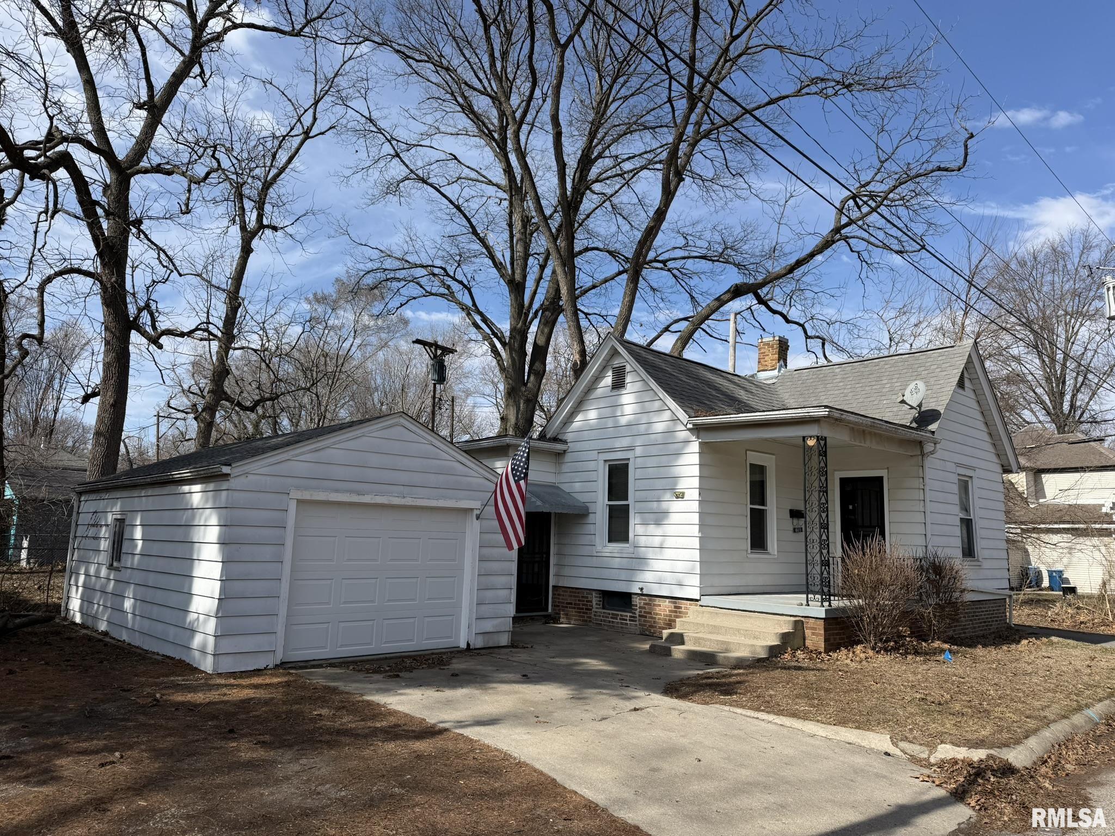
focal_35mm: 24
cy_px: 418
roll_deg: -1.5
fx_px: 773
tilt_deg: +7.3
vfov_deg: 56.8
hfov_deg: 71.6
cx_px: 558
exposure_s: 1/4975
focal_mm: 6.76
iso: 80
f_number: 1.78
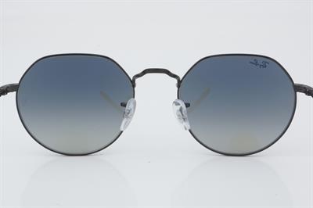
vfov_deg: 16.5
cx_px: 156
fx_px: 717
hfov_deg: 24.6
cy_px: 104
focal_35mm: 82
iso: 100
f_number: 32
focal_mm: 55
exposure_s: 1/3
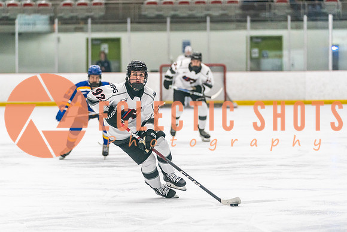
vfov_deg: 7.0
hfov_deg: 10.4
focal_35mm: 197
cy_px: 130
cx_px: 162
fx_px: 1904
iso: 3200
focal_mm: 144
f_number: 2.8
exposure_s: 1/1250
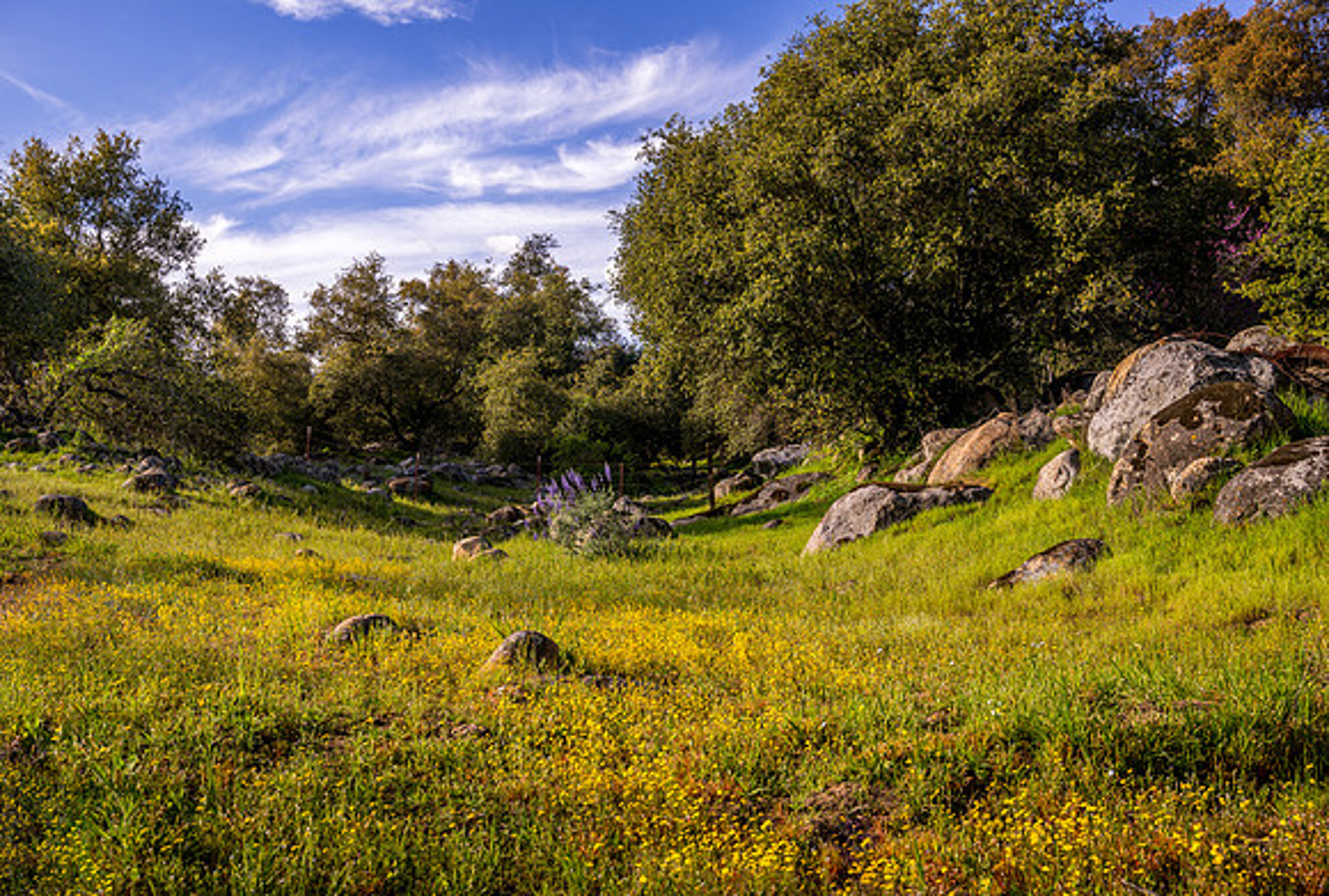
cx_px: 650
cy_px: 449
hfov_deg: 58.3
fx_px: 1192
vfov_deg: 41.2
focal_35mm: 32
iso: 64
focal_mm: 31.5
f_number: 9
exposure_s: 1/25
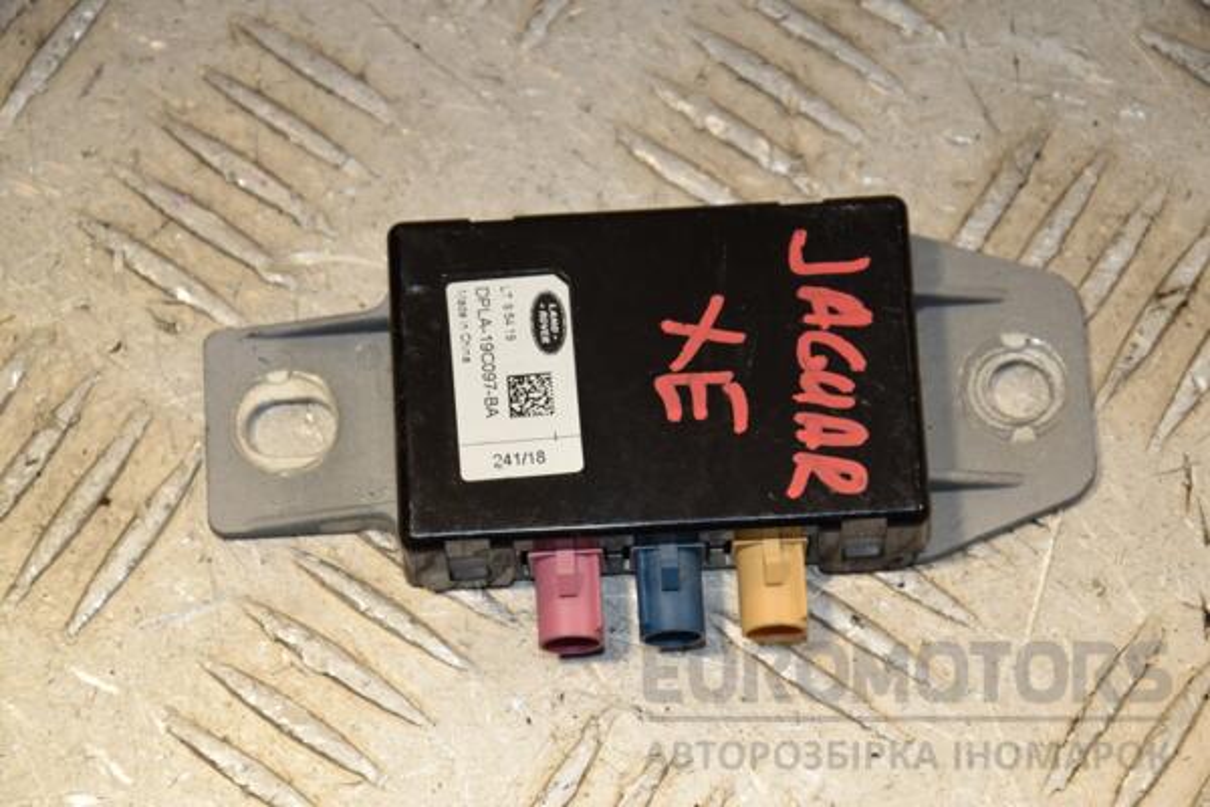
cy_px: 404
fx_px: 5293
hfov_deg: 13.0
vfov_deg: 8.7
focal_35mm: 158
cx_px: 605
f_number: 8
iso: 800
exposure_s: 1/200
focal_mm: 105
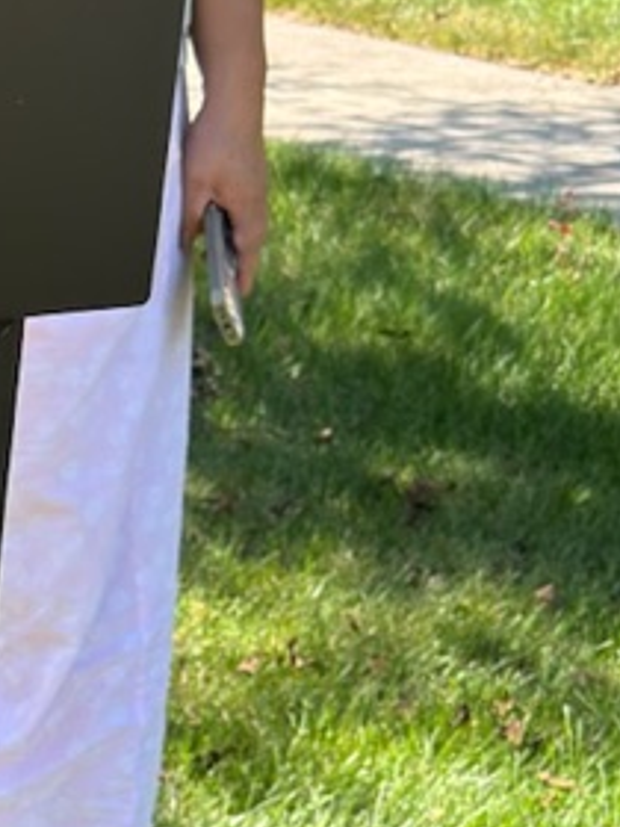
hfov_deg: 10.0
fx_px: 3272
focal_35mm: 137
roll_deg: -3.0
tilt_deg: -24.1
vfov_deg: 13.8
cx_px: -655
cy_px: 1105
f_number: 1.78
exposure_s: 1/1255
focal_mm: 6.76
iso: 100
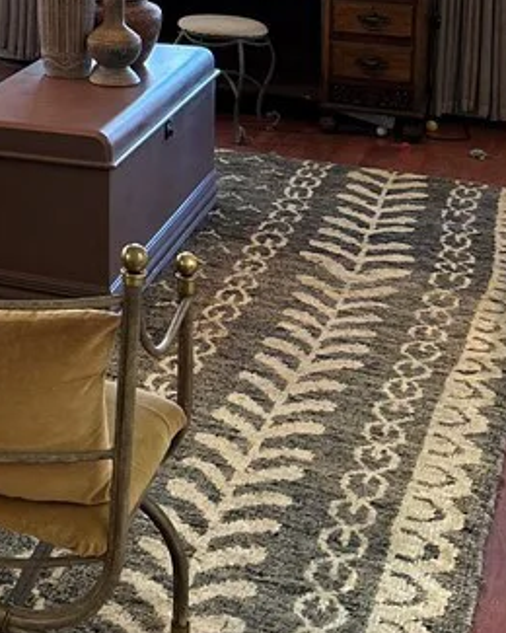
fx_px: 1498
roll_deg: -0.2
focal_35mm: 80
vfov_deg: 21.7
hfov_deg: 17.7
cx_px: -197
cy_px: -166
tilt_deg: -5.3
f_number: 1.5
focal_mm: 5.7
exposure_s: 1/120
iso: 100
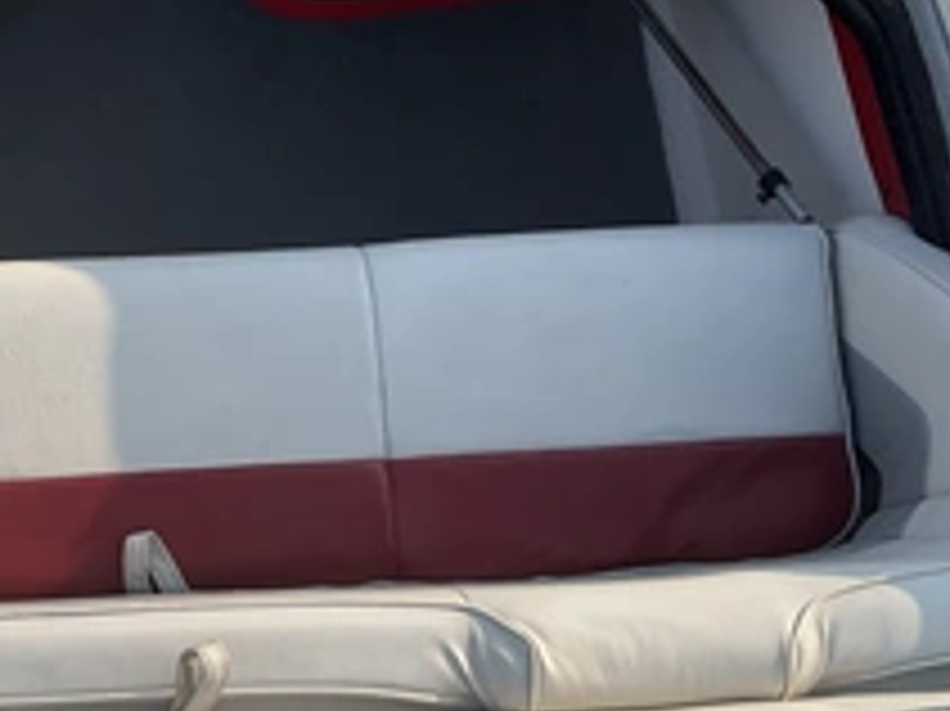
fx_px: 1509
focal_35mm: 55
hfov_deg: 33.1
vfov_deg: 26.5
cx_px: 90
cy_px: 369
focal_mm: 3
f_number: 1.8
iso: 25
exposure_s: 1/1377
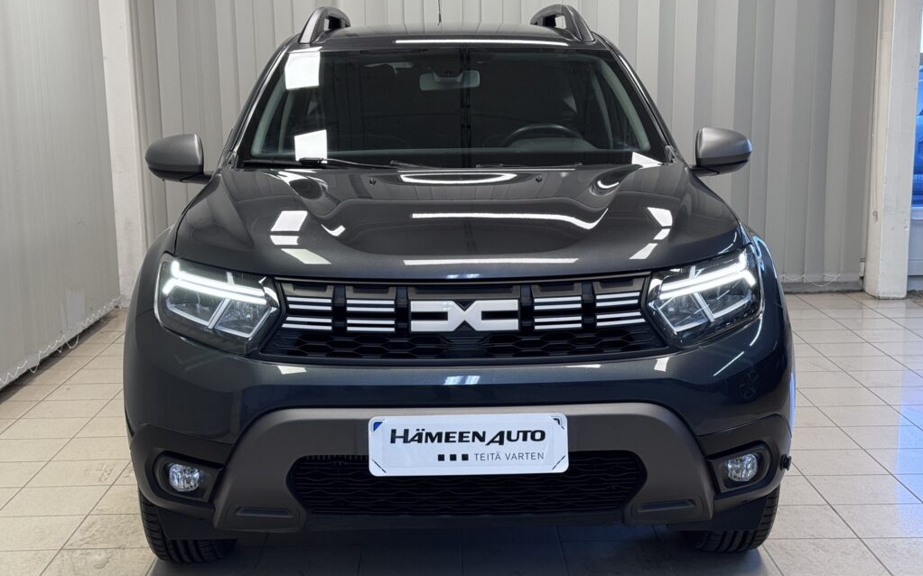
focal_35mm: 51
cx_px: 462
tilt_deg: -10.5
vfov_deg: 25.3
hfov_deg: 39.6
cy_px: 311
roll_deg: +0.6
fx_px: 1282
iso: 125
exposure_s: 1/98
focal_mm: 6.76
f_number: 1.78
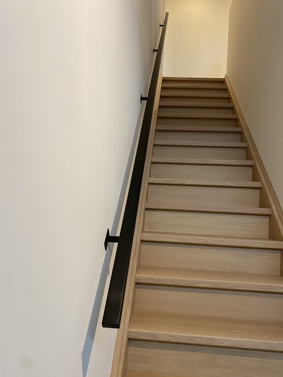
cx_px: 142
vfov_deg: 67.3
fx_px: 283
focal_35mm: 26
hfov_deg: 53.1
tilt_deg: +5.1
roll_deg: -2.5
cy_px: 188
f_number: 1.8
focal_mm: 4.25
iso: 100
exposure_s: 1/50
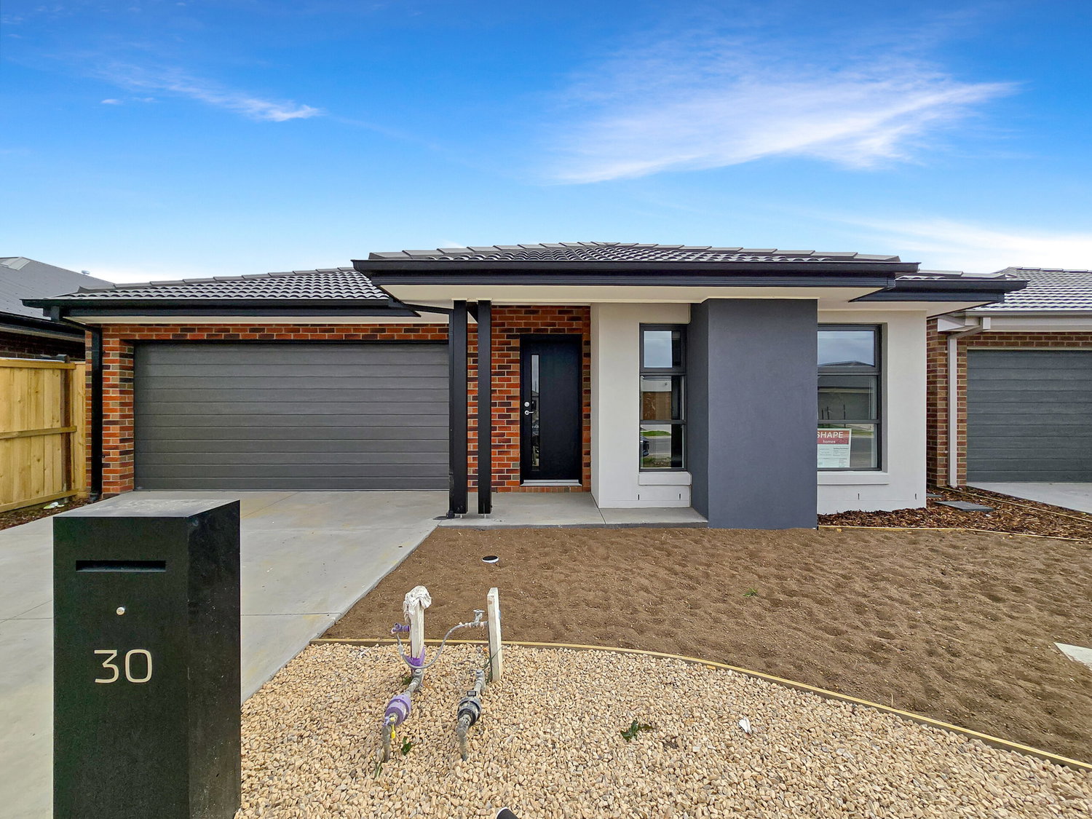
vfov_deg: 89.9
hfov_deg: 106.2
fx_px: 410
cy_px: 410
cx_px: 546
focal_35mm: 13
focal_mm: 2.2
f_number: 2.2
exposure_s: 1/4210
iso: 50
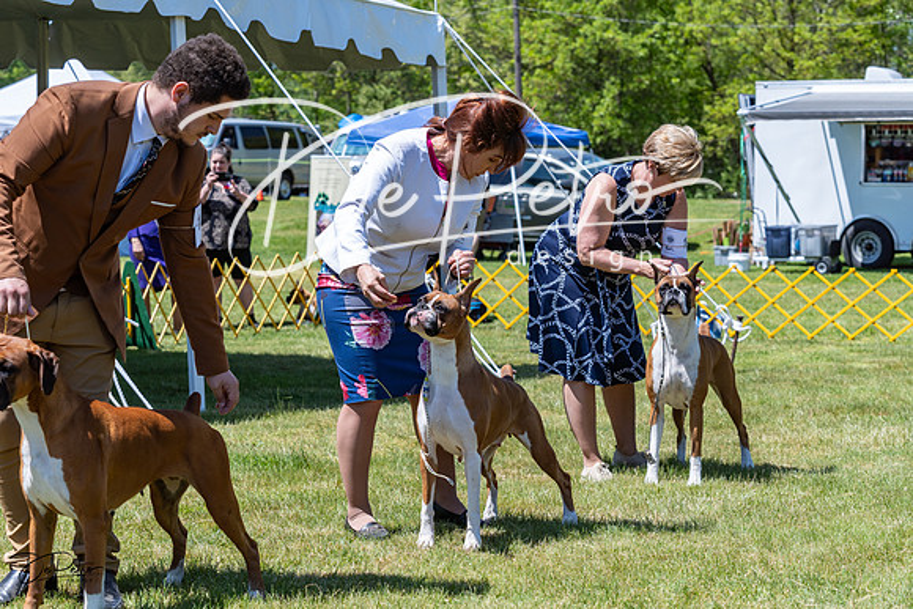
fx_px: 2105
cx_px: 456
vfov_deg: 16.5
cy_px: 304
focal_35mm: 83
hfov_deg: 24.5
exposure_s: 1/640
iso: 200
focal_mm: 83
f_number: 6.3
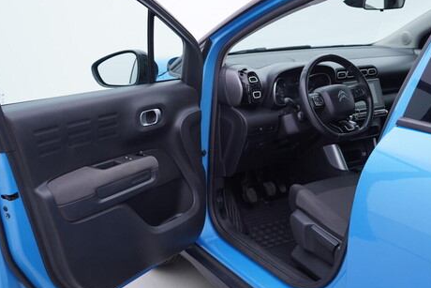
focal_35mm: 43
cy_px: 134
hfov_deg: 45.3
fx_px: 515
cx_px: 191
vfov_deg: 31.2
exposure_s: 1/50
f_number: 3.2
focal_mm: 24
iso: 125
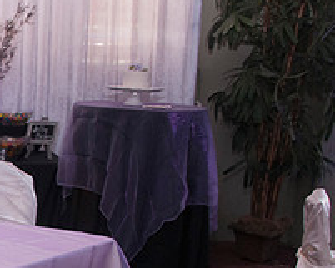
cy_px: 246
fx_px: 724
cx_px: -138
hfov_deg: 22.4
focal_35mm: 73
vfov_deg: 20.5
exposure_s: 1/25
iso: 800
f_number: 5.6
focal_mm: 18
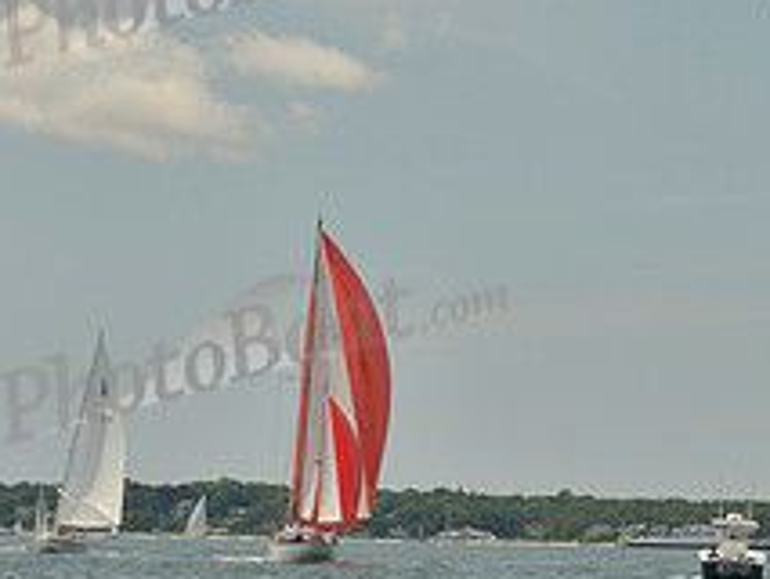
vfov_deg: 8.1
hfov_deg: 10.7
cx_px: 698
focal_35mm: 183
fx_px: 4073
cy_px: 110
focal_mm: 70
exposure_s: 1/800
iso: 400
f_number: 9
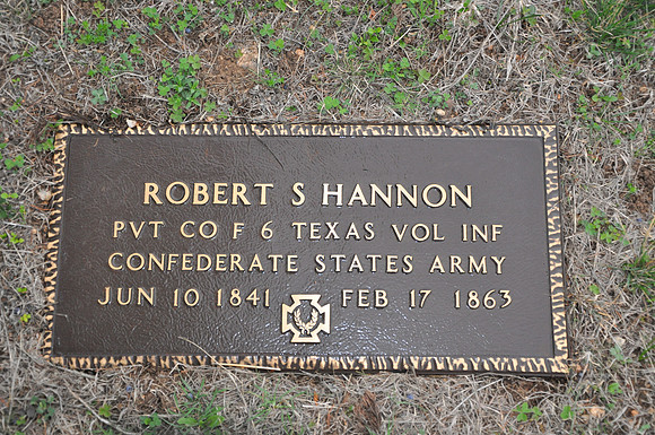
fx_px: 1036
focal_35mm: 57
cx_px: 328
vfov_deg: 23.7
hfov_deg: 35.1
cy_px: 218
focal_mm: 38
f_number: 4.5
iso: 800
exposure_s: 1/60
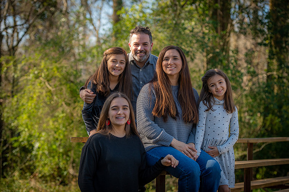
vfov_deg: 13.9
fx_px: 786
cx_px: 144
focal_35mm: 98
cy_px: 96
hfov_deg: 20.8
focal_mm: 98
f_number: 3.5
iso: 50
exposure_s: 1/250
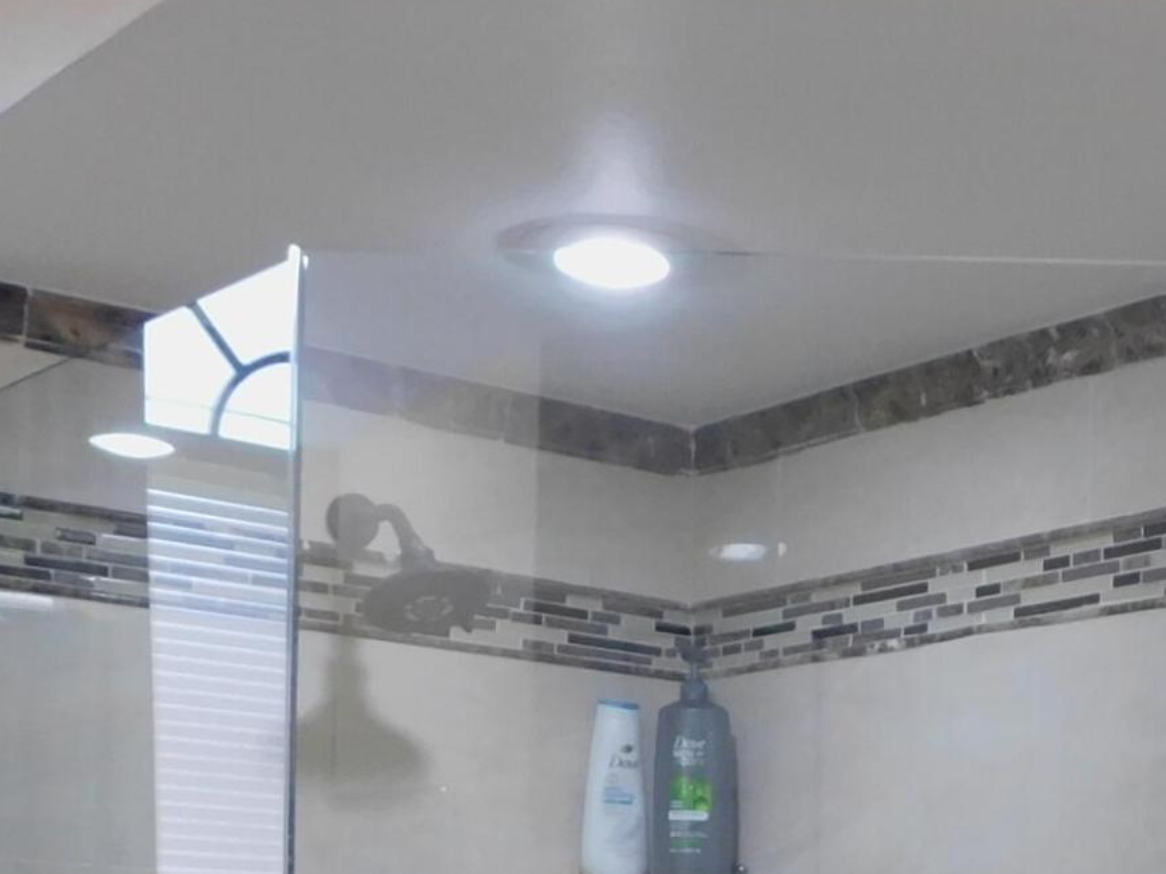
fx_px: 2560
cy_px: 1157
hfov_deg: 24.8
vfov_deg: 18.0
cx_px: 1076
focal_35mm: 76
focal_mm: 4
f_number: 3
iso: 280
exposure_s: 1/30
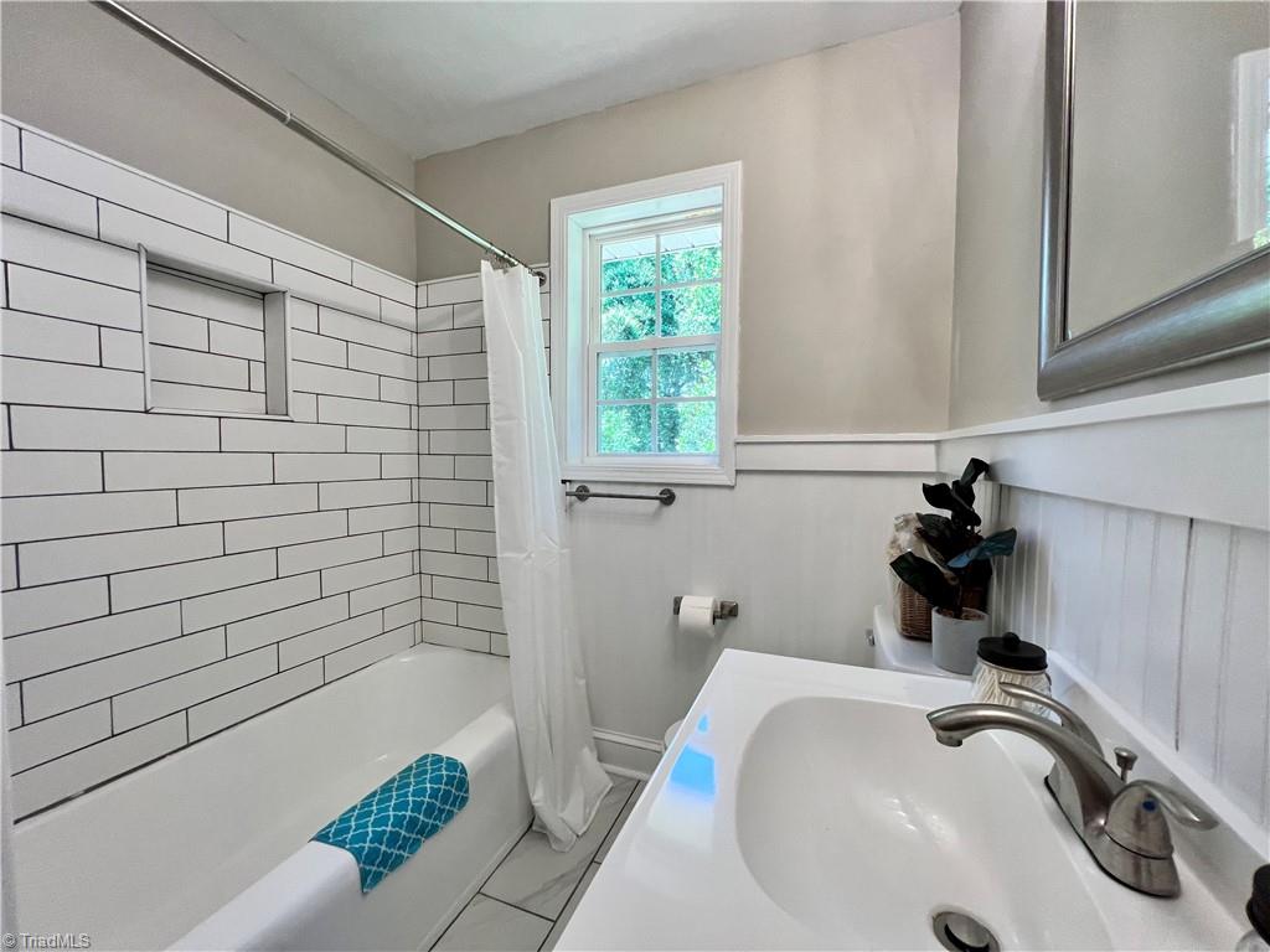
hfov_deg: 106.2
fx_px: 477
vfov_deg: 89.9
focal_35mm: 13
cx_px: 635
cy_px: 476
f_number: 1.8
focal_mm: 1.57
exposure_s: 1/120
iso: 100
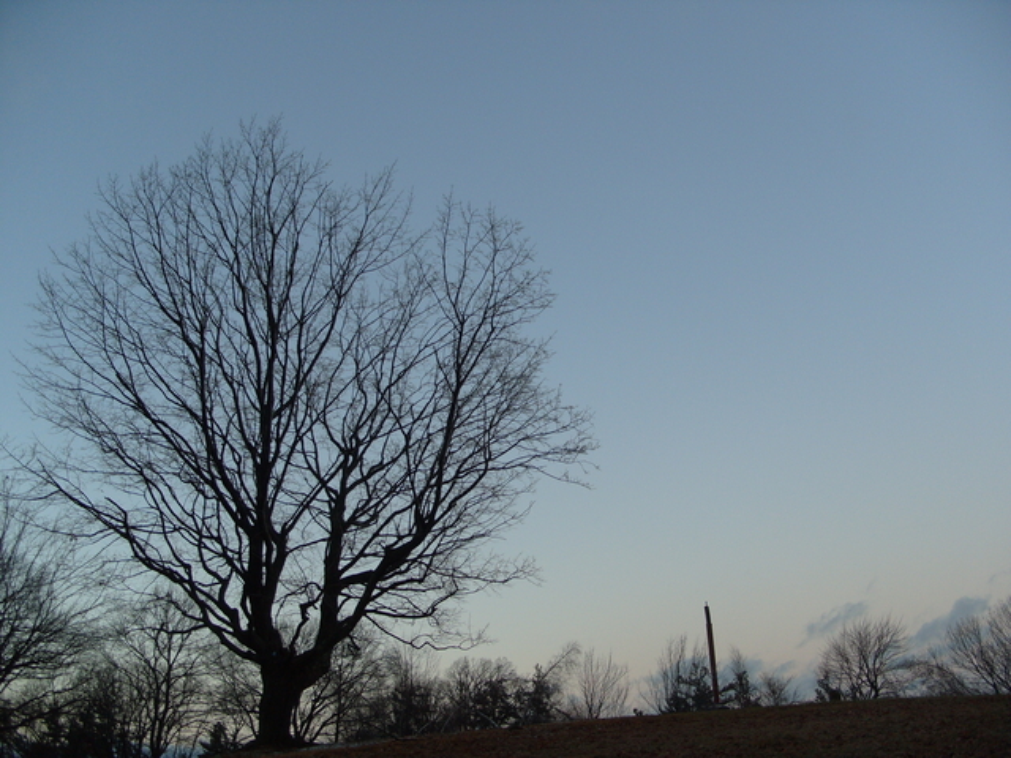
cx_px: 506
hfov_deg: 52.6
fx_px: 1022
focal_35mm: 35
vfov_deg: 40.7
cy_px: 379
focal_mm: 7.8
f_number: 2.8
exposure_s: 1/90
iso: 100
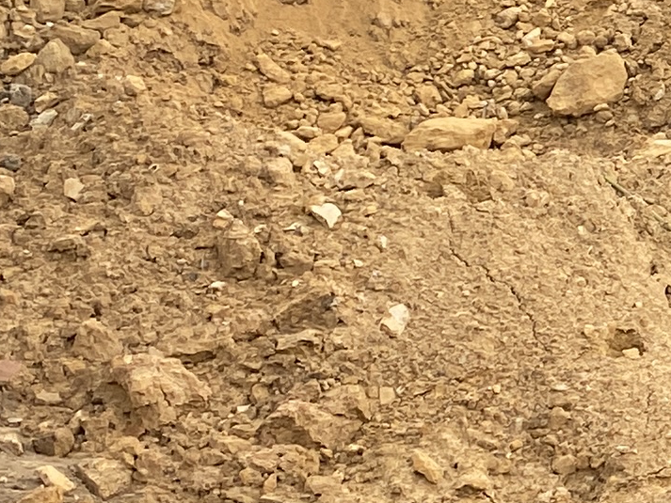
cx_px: 1526
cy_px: -18
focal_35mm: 147
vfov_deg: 10.0
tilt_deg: -5.2
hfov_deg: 11.5
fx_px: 2850
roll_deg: -2.0
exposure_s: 1/541
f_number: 1.8
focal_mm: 4.25
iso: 32
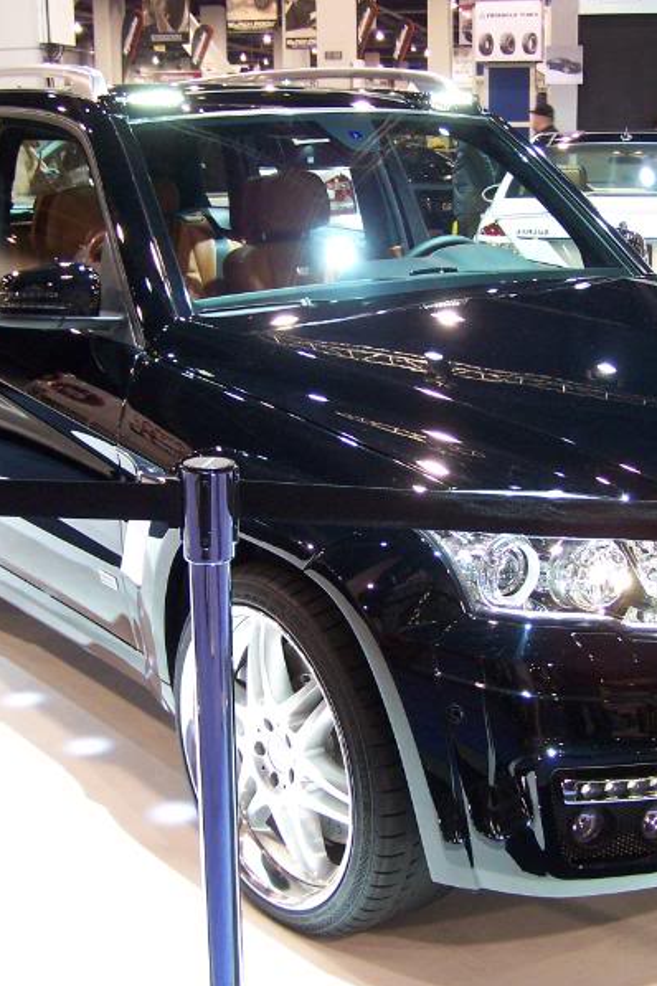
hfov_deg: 25.5
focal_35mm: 53
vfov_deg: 37.5
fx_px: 1451
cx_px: 380
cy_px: 494
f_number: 2.8
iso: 140
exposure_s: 1/20
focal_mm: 6.3
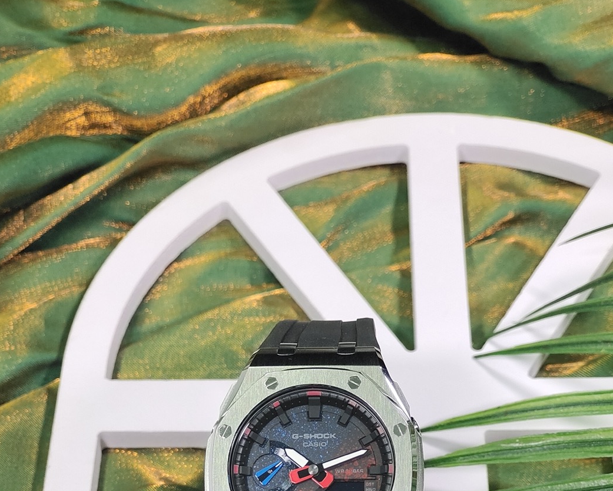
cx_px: 323
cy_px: 470
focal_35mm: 75
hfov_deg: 25.4
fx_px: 1361
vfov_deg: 19.9
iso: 74
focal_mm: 7.55
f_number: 2.08
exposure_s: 1/100
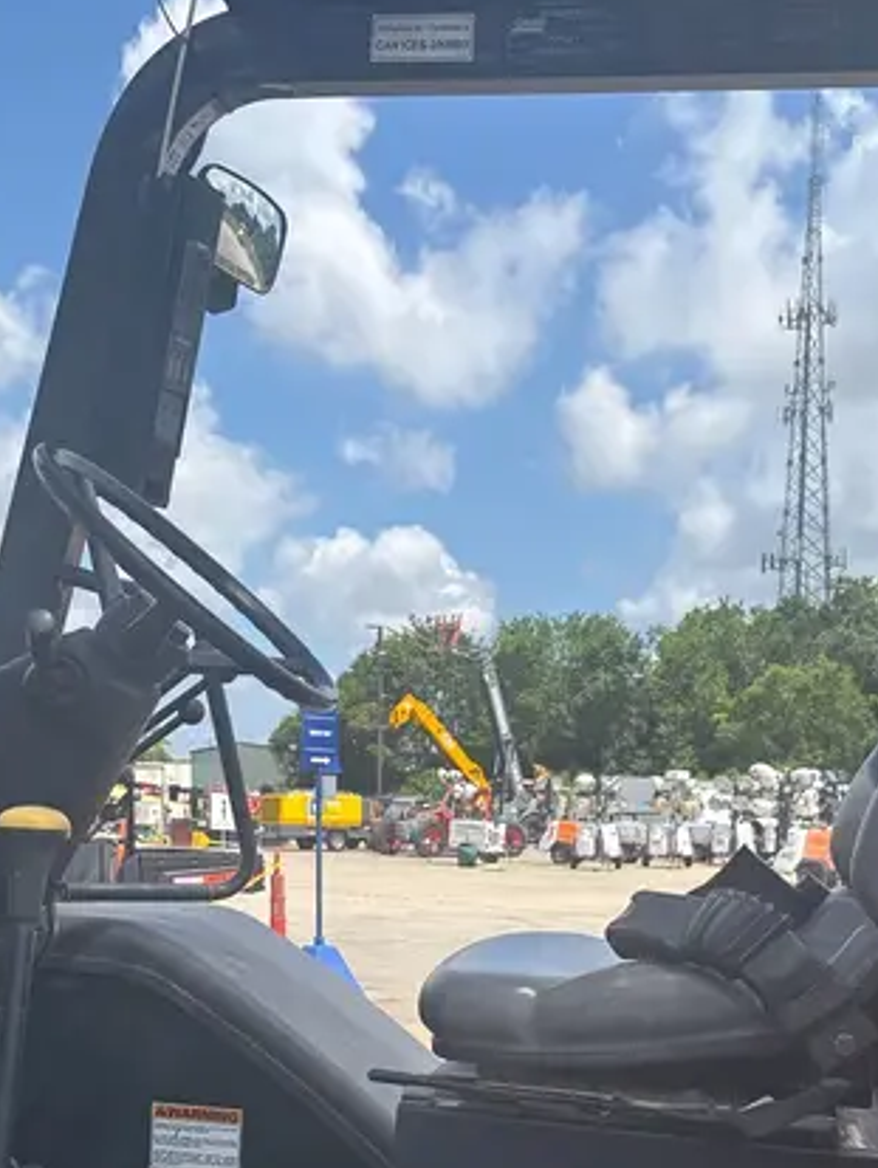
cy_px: 955
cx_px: 421
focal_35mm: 46
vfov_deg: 39.4
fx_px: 1554
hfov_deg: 31.5
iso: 50
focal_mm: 5.96
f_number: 1.6
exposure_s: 1/2857
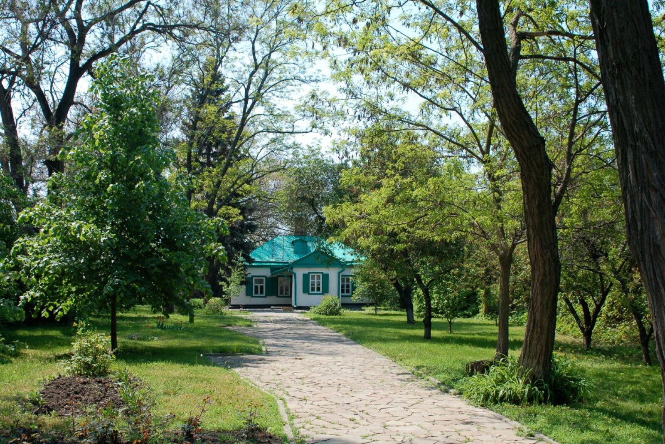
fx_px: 776
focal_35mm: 42
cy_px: 222
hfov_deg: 46.4
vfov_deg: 31.9
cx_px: 332
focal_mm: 28
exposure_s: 1/250
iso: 200
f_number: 8
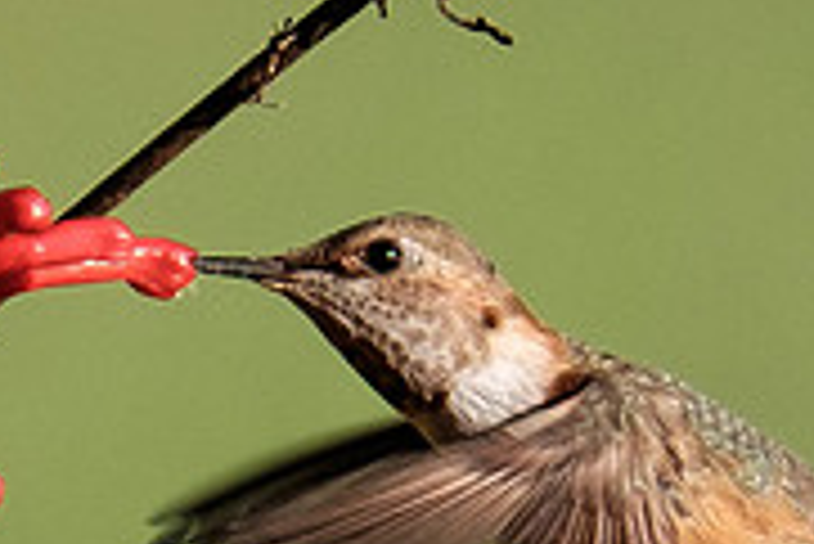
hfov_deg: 0.8
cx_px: -191
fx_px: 59310
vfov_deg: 0.5
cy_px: 816
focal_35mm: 2621
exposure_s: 1/1600
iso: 200
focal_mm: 200
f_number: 4.8
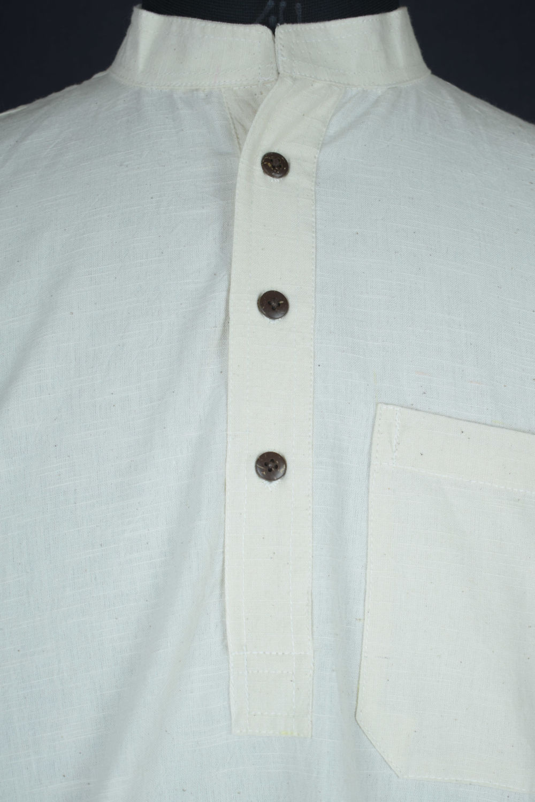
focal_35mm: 48
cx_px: 268
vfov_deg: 41.1
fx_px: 1070
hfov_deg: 28.1
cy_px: 401
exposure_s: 1/30
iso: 100
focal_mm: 32
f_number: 4.5
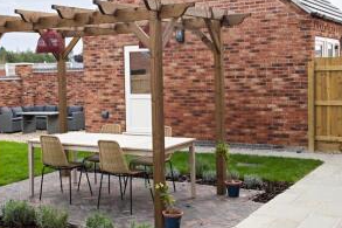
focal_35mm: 52
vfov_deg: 25.9
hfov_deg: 38.0
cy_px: 86
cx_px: 134
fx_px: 494
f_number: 9
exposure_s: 1/500
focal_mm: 32
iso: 800
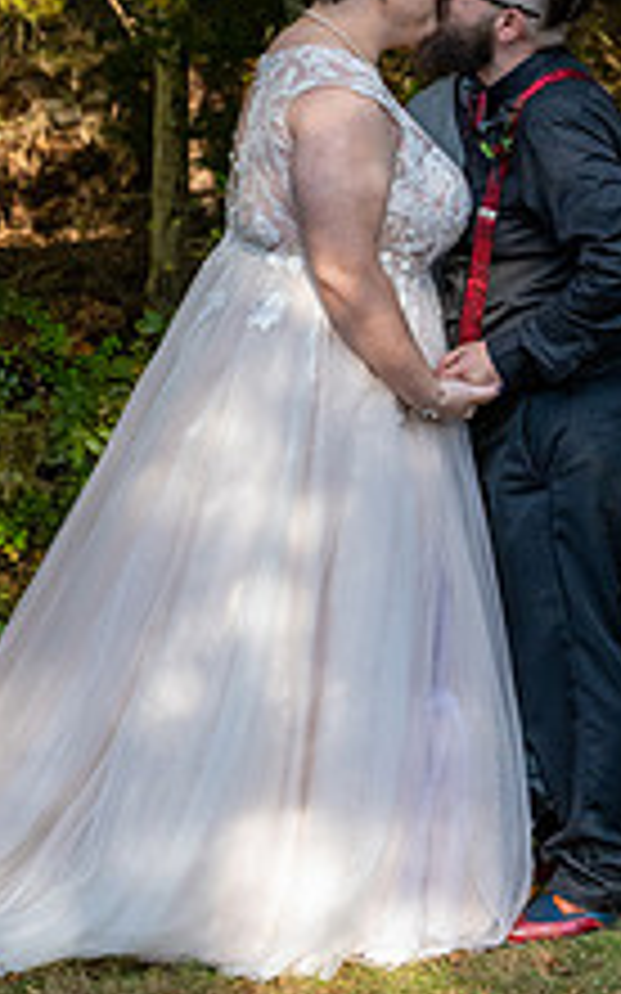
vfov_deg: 18.6
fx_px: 3035
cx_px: 412
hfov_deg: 11.7
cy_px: 342
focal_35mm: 112
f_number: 4
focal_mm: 54
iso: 6400
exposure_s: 1/6400
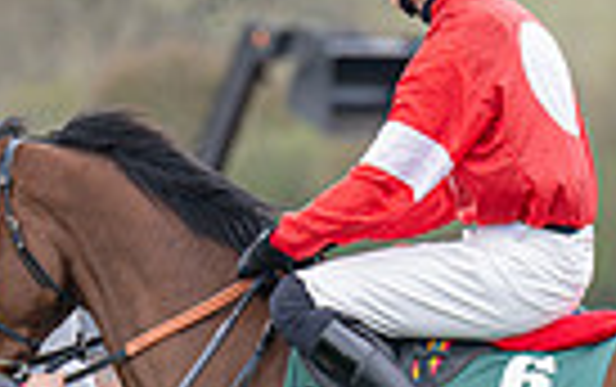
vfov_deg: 1.2
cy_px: 665
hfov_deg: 2.0
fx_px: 17884
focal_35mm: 1064
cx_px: 273
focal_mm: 200
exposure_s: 1/800
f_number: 4
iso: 400
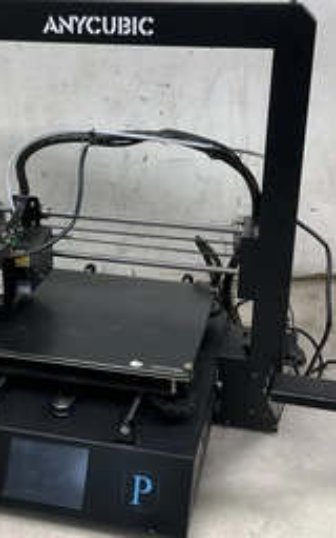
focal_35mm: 48
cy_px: 231
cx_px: 126
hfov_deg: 26.8
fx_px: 703
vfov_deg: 41.7
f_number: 1.8
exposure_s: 1/120
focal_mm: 3
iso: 50
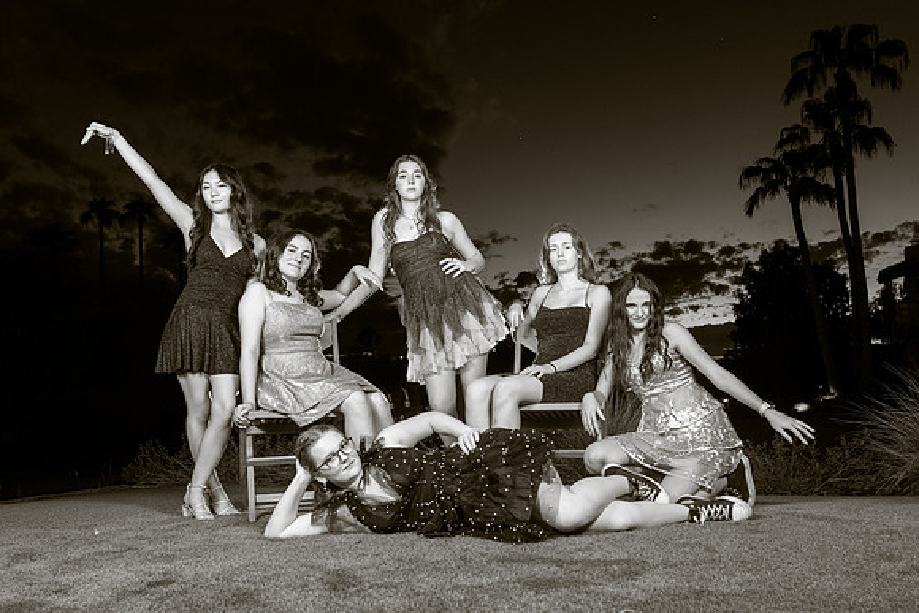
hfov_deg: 59.3
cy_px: 321
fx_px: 808
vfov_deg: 41.6
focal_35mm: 32
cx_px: 480
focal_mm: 26
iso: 1000
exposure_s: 1/15
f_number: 5.6
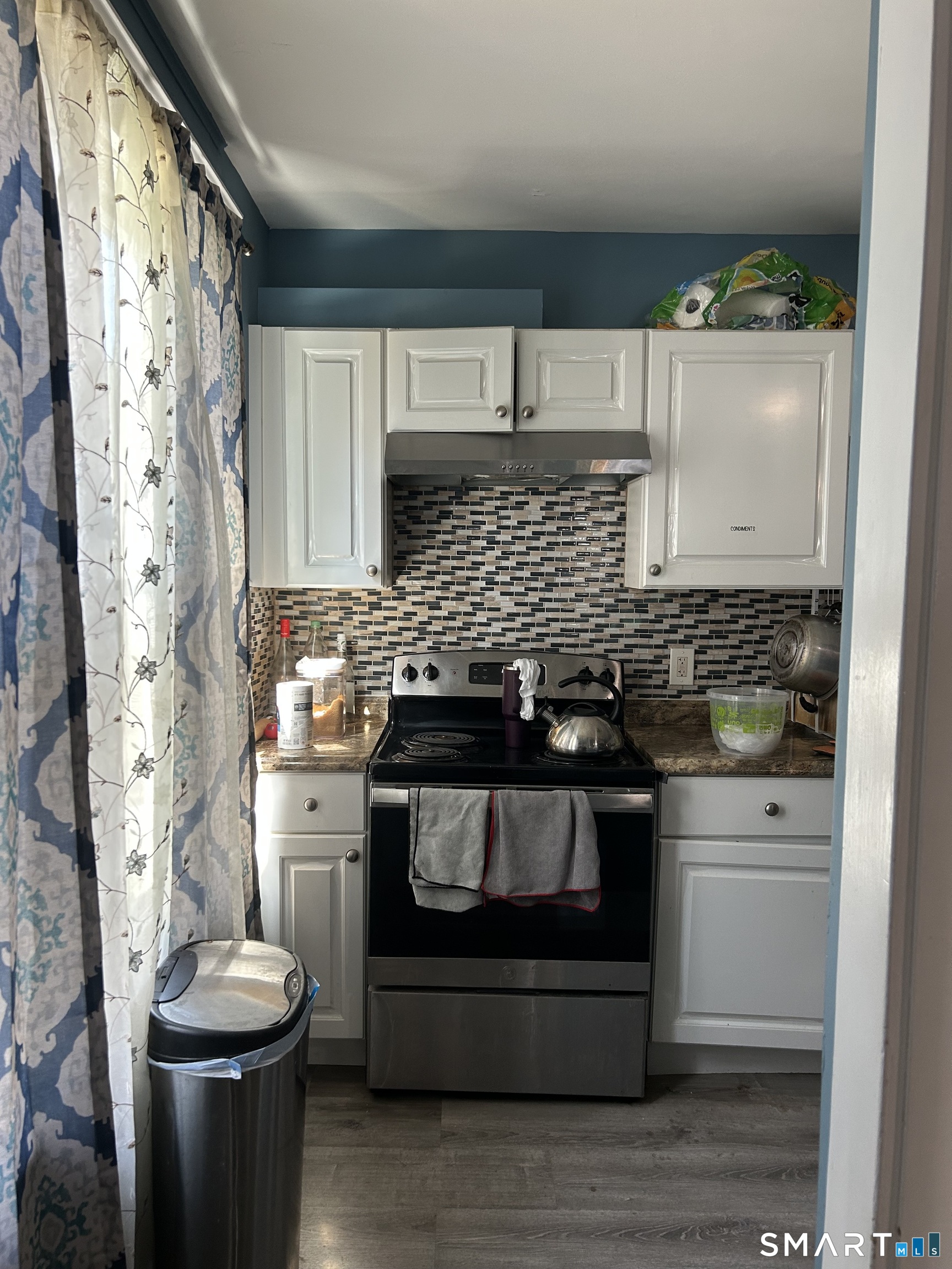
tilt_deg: -3.8
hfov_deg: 53.1
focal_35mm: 26
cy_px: 634
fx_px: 953
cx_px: 476
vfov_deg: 67.3
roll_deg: -1.1
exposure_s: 1/60
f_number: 1.5
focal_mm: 5.7
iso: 100
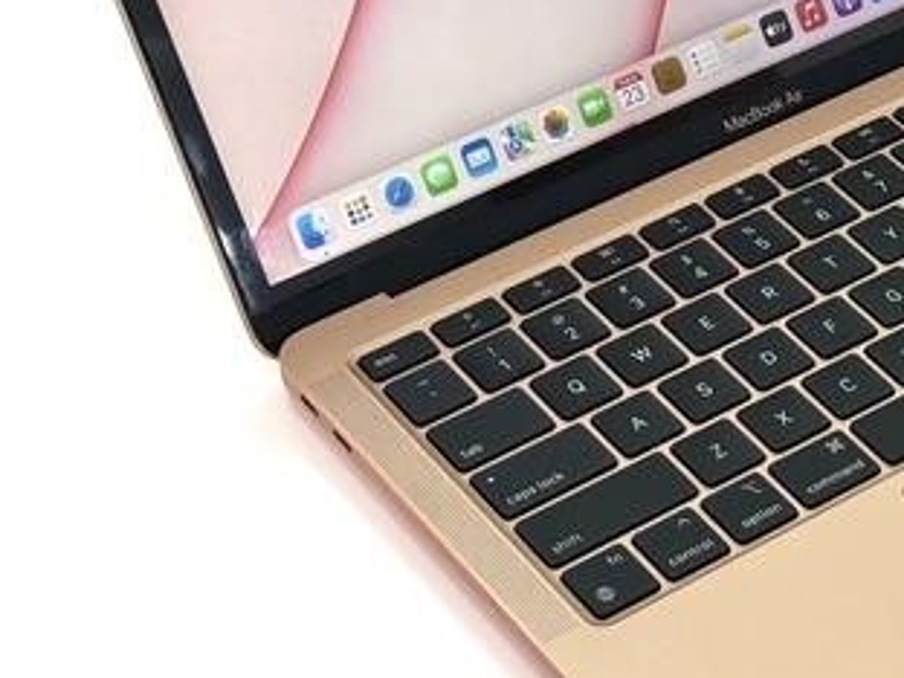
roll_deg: +0.7
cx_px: 788
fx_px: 3212
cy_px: 96
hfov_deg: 15.9
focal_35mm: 123
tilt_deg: -36.6
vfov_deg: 12.0
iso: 50
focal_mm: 6.76
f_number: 1.78
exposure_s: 1/154
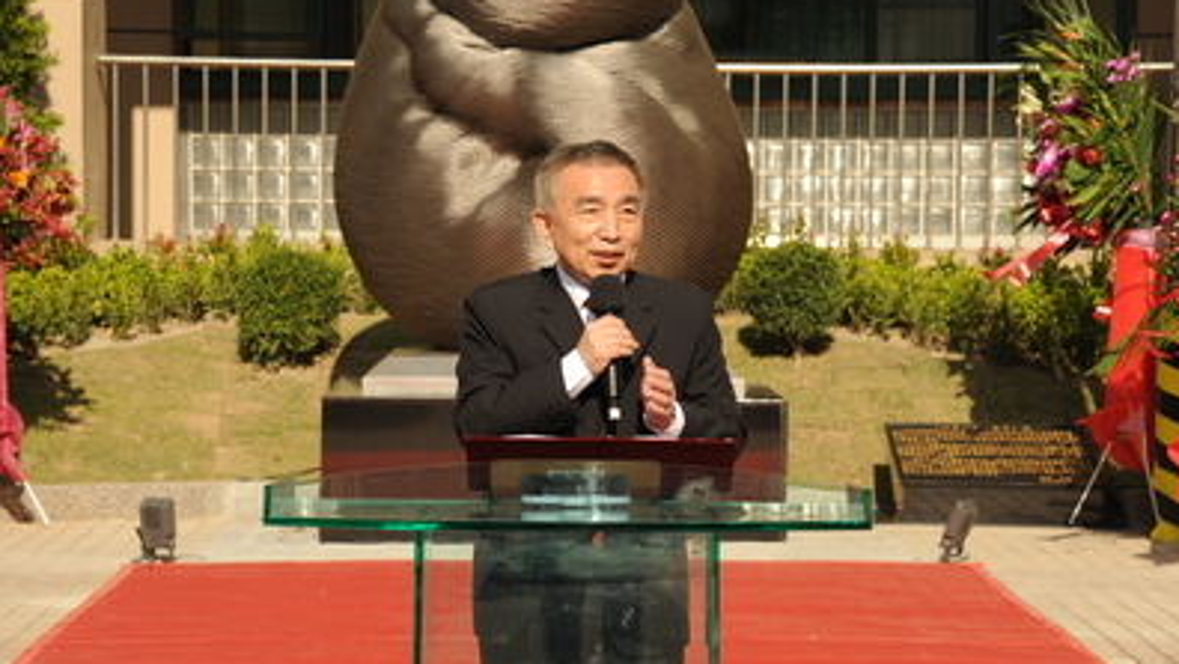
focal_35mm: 127
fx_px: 3971
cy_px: 286
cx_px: 592
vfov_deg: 9.6
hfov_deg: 16.9
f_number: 10
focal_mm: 120
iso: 250
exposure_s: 1/400
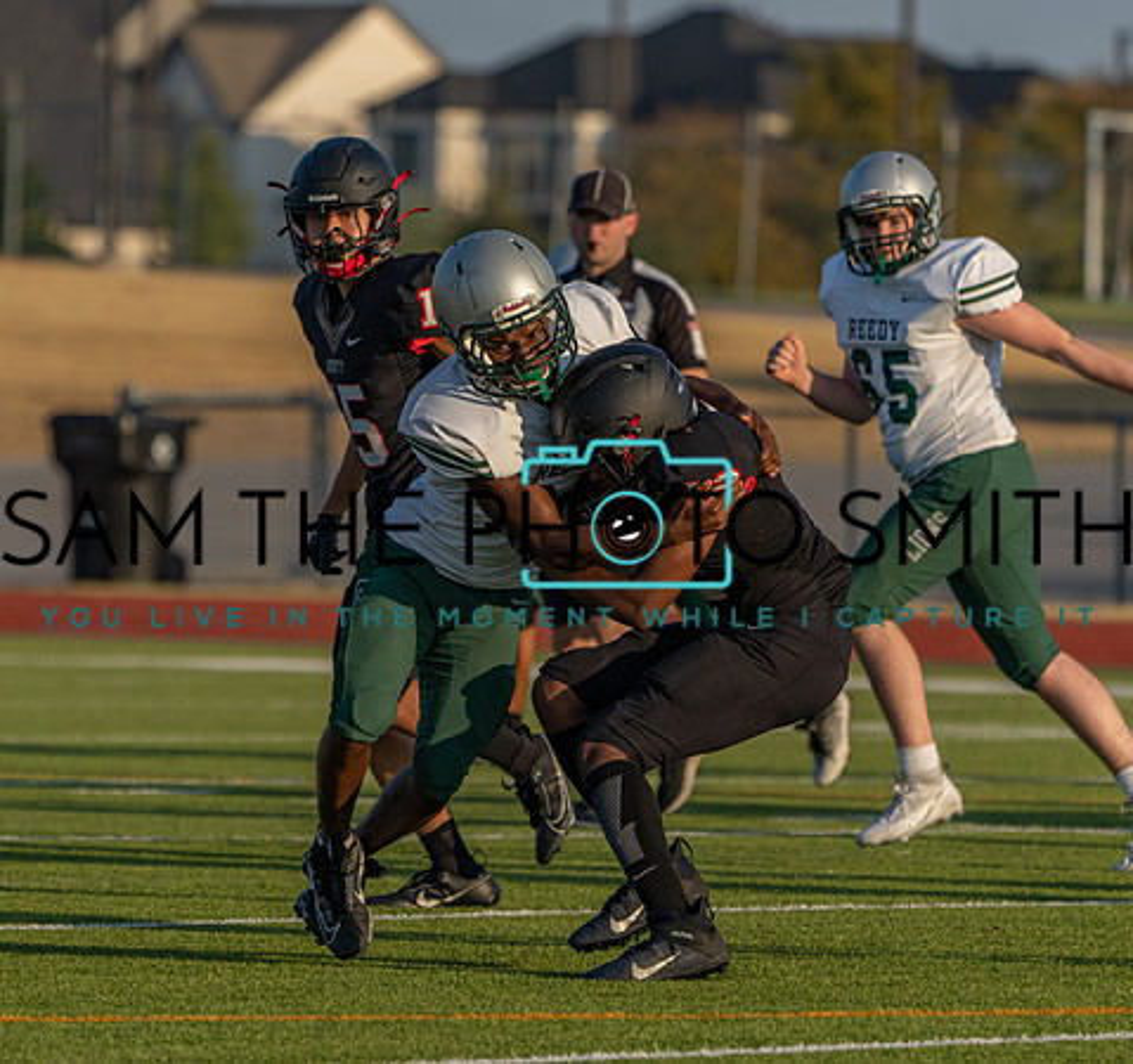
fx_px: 15451
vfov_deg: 3.9
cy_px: 558
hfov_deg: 4.2
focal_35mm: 430
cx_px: 445
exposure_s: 1/1250
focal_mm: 300
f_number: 5.6
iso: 200
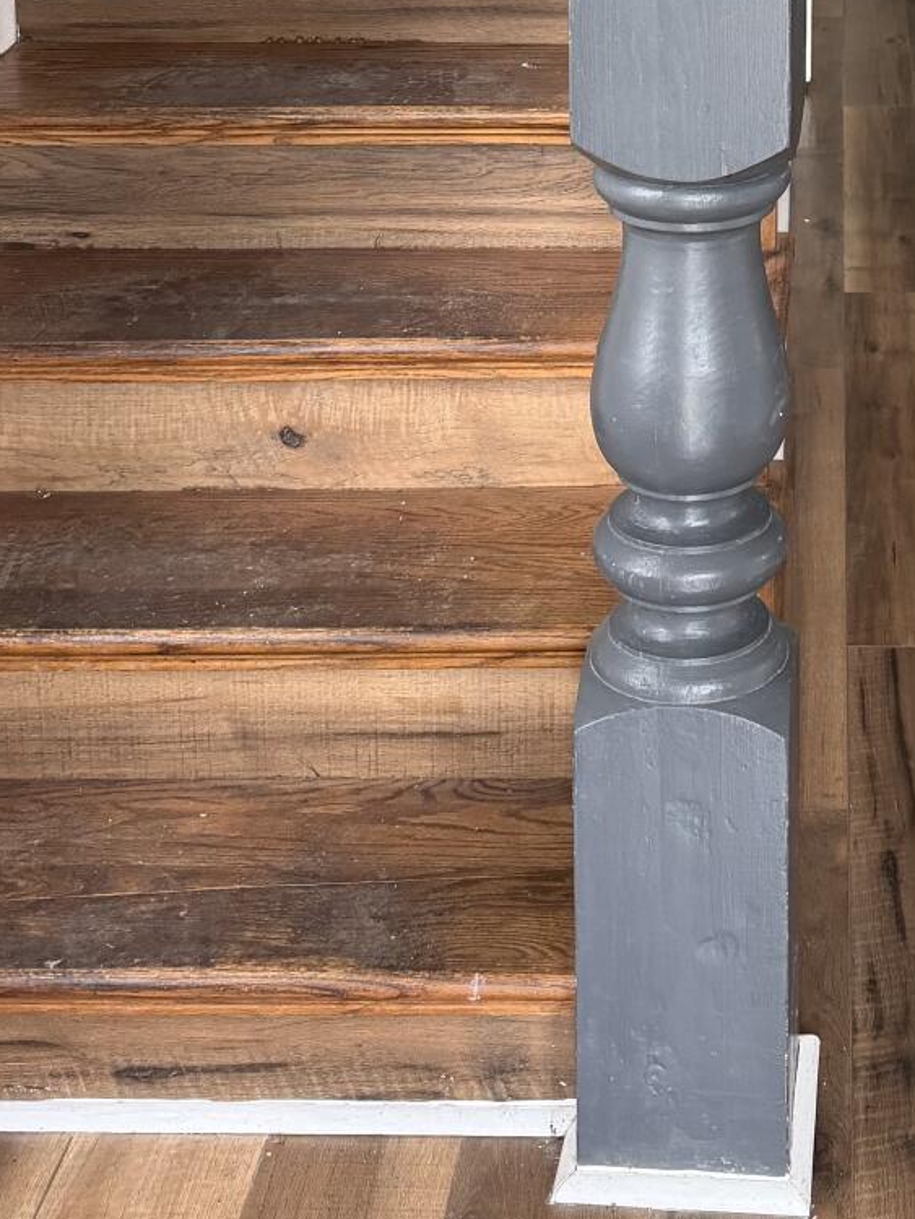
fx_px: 2254
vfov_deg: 27.2
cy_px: -189
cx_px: 850
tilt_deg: -8.7
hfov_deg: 22.3
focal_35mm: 64
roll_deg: -1.4
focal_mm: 6.76
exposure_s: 1/60
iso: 200
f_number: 1.78
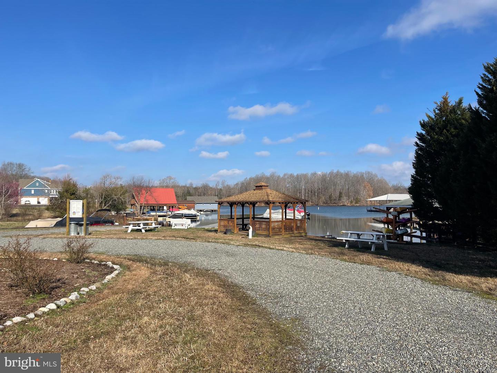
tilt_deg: +2.8
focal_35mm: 26
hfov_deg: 67.3
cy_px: 186
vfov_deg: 53.1
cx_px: 248
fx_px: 373
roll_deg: +0.5
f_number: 1.6
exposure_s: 1/4049
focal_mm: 5.1
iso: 32
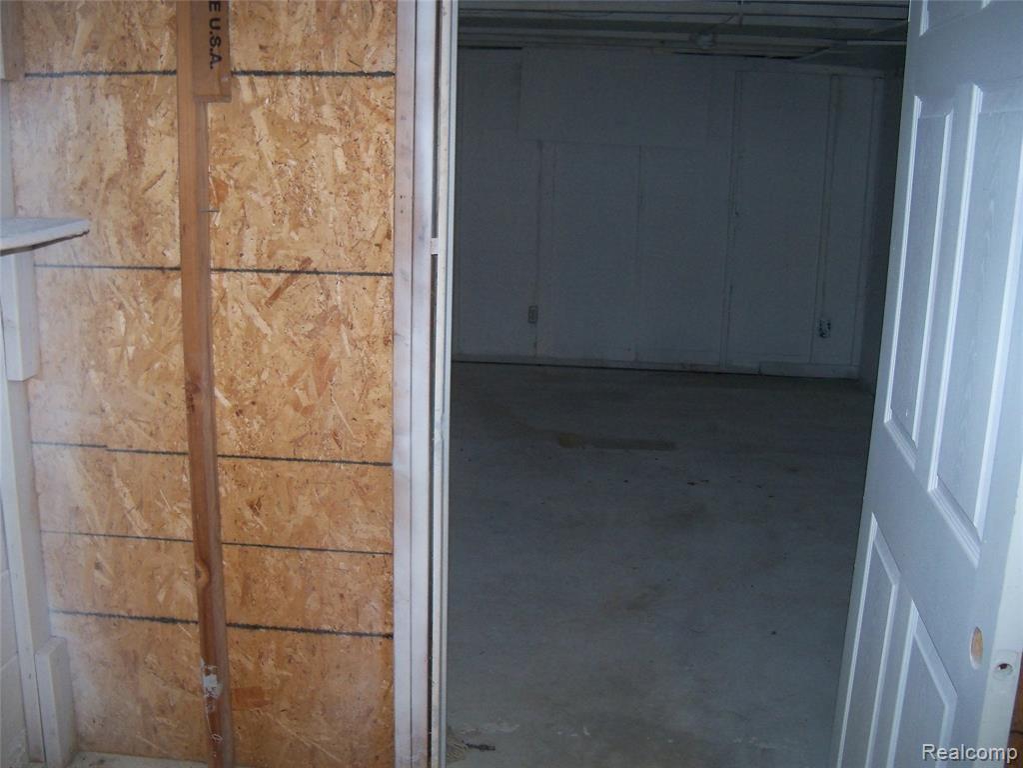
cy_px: 384
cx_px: 512
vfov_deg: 40.7
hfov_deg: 52.6
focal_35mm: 35
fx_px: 1034
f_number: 3.5
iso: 200
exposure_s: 1/30
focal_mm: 6.2
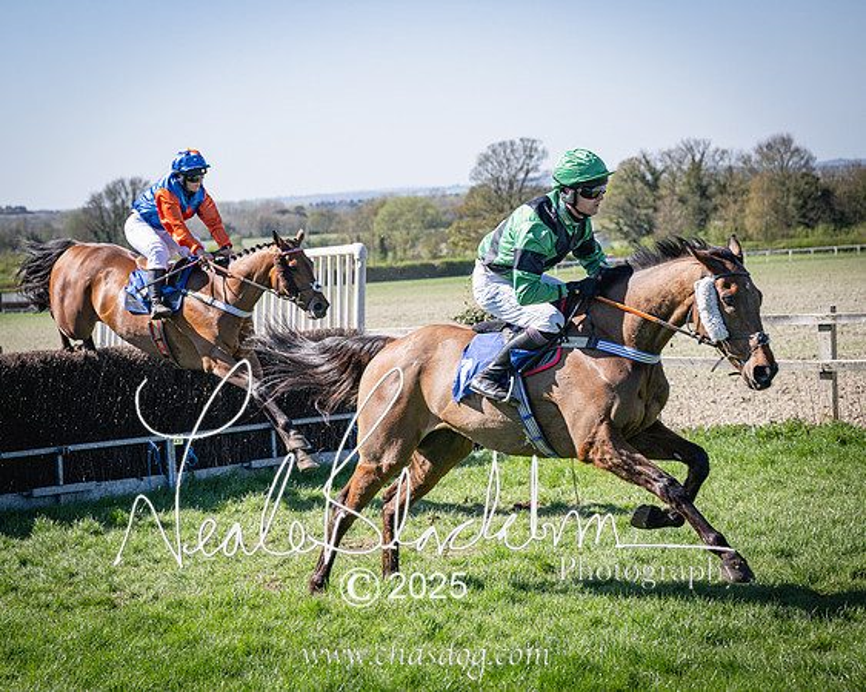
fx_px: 2355
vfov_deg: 16.7
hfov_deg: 20.8
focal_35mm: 92
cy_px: 360
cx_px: 323
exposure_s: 1/2000
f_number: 4
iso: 125
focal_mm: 70
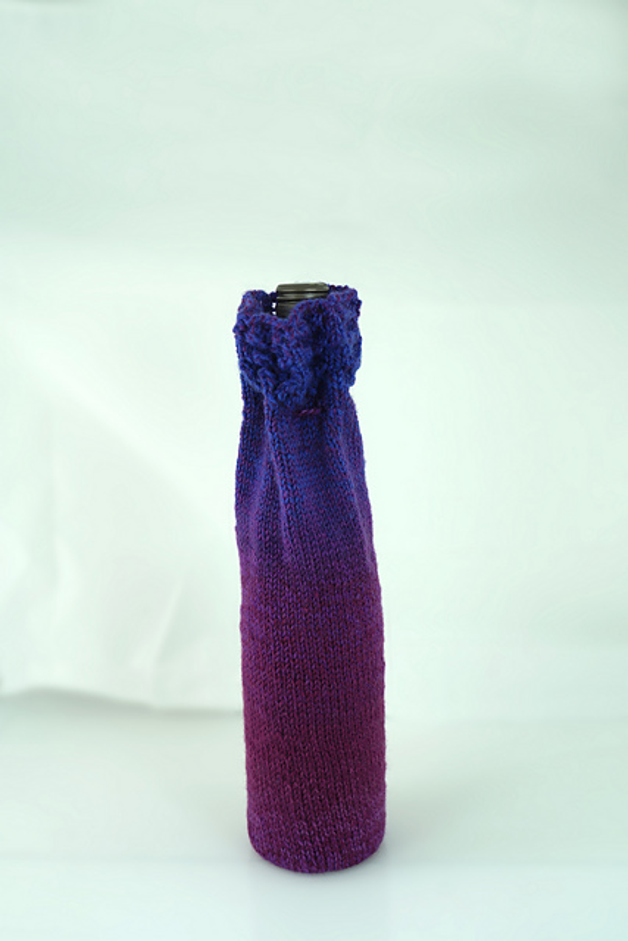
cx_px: 314
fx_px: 1020
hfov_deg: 34.2
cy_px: 470
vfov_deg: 49.5
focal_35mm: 39
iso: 100
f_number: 4.5
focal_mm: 39
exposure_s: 1/80
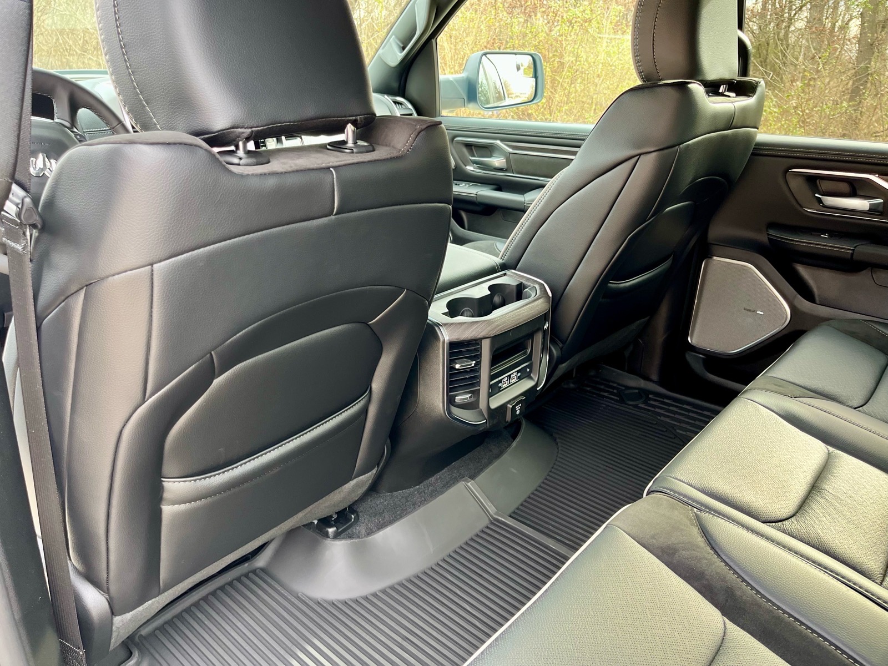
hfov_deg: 67.3
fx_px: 667
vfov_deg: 53.1
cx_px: 444
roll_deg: -1.8
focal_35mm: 26
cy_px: 333
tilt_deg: -22.3
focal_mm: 5.1
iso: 125
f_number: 1.6
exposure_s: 1/100
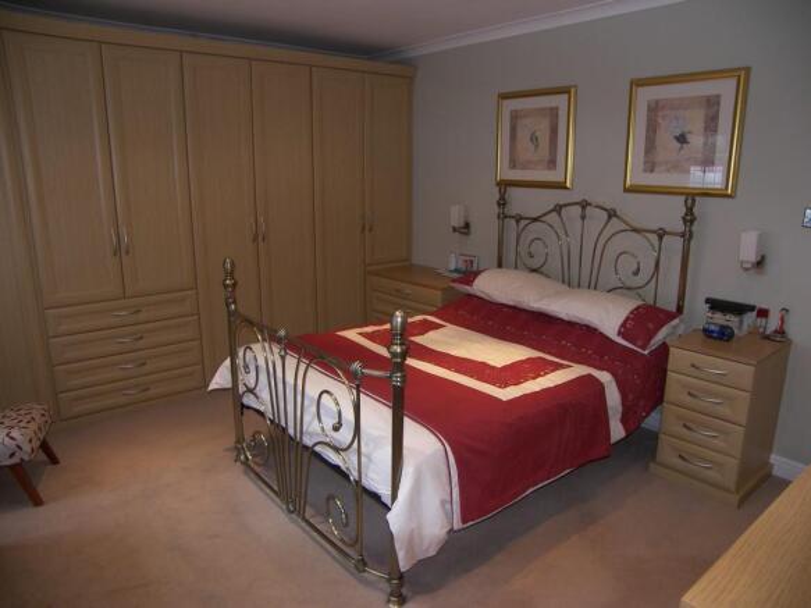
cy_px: 304
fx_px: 562
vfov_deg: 56.8
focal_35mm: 24
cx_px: 406
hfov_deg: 71.6
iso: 100
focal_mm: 5
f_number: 2.8
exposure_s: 1/30
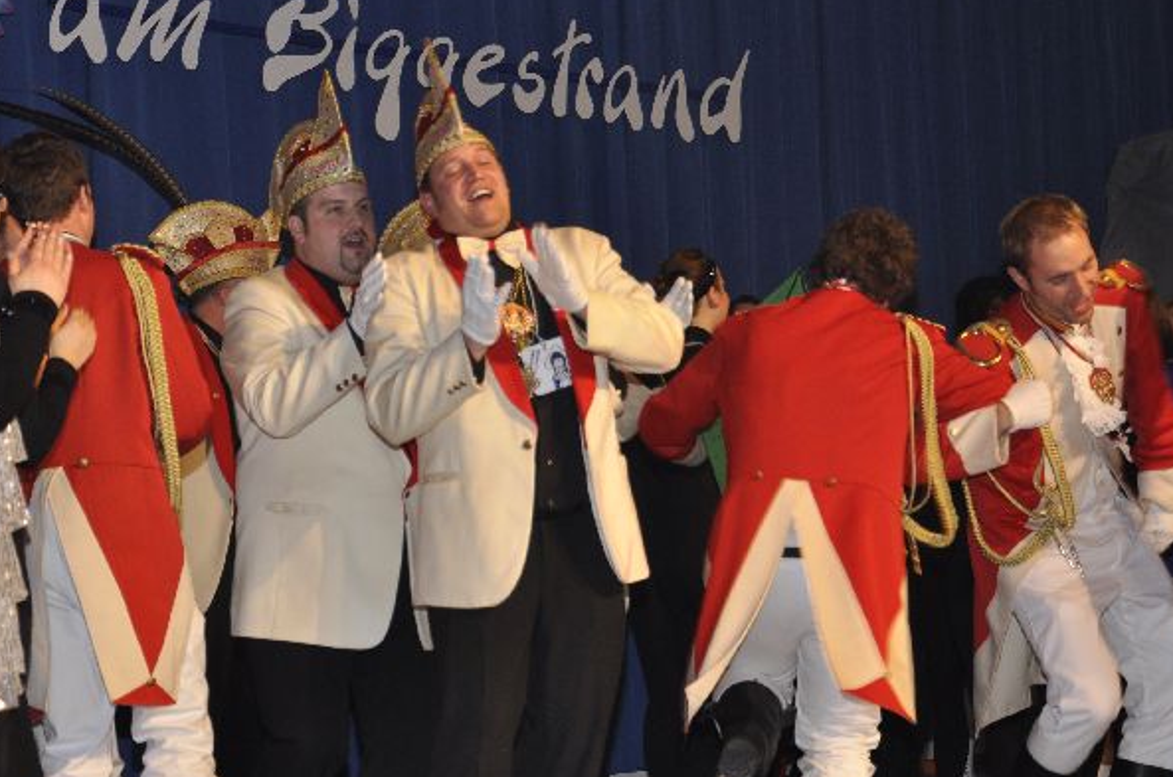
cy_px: 470
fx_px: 2634
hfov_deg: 25.1
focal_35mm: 81
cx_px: 526
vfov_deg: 16.8
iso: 400
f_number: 4.8
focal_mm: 40
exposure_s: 1/60
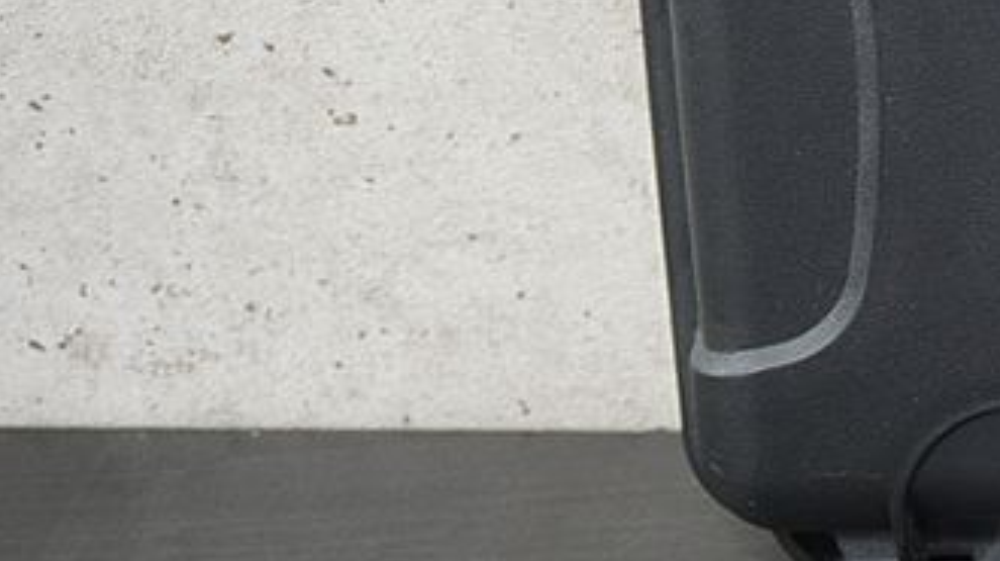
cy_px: 244
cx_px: 1476
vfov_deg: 8.5
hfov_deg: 14.2
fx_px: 3752
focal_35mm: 142
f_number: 4.5
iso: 800
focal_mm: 29
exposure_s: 1/50
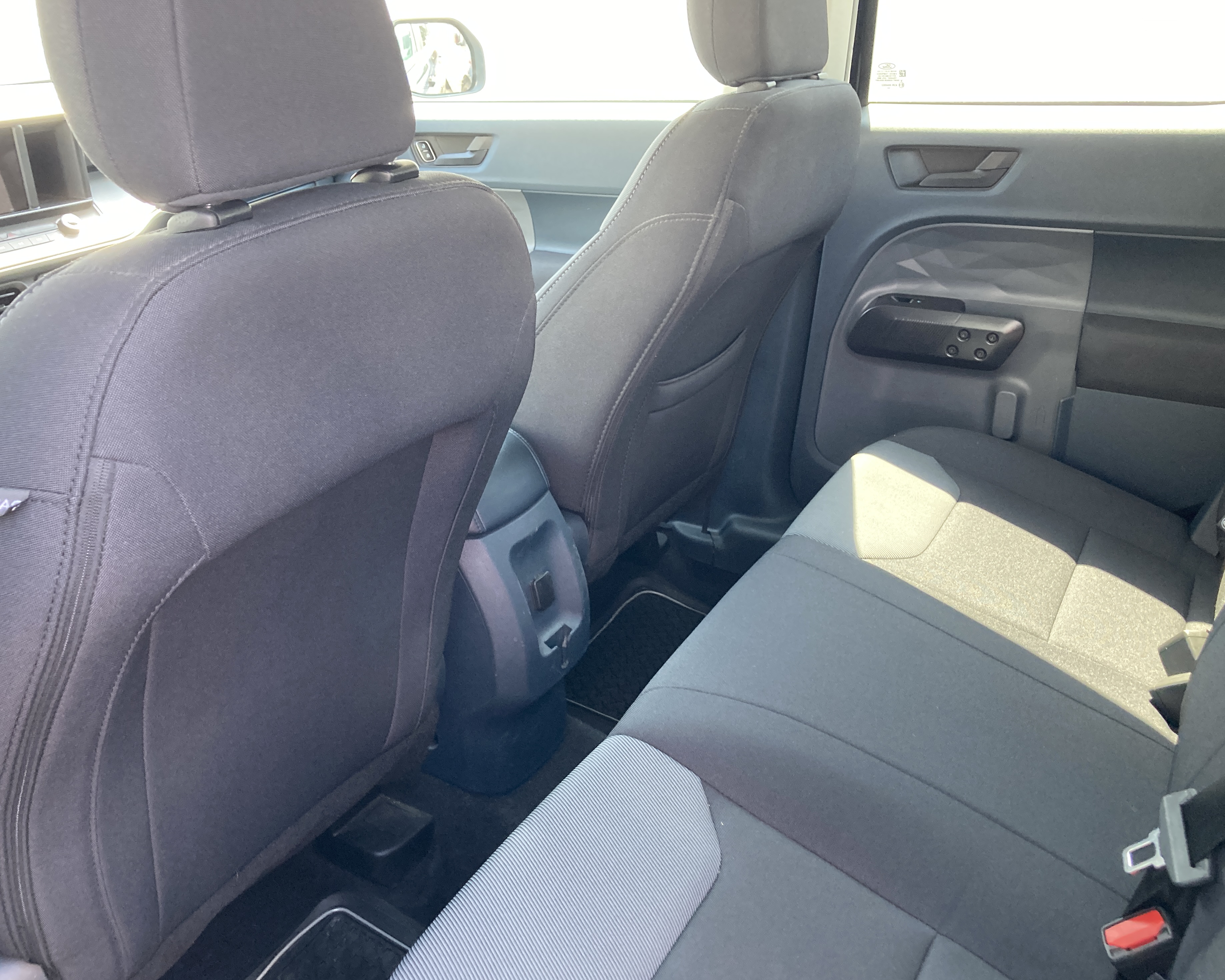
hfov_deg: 58.8
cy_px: 488
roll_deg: -1.3
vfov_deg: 48.5
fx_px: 1088
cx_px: 598
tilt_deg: -21.8
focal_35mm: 30
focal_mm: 3.99
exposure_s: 1/60
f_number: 1.8
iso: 125
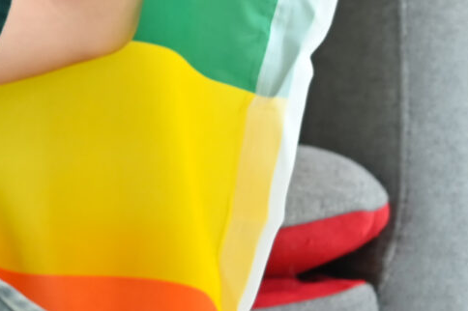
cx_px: -678
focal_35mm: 450
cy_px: -57
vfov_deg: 3.0
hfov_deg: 4.5
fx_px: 5846
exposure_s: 1/100
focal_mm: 85
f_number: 2.8
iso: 500
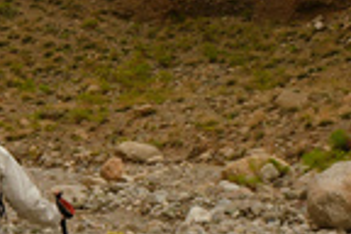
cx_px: -254
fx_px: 1901
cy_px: -44
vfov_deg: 7.0
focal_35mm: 195
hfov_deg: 10.0
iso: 400
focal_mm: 23
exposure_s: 1/52
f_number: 11
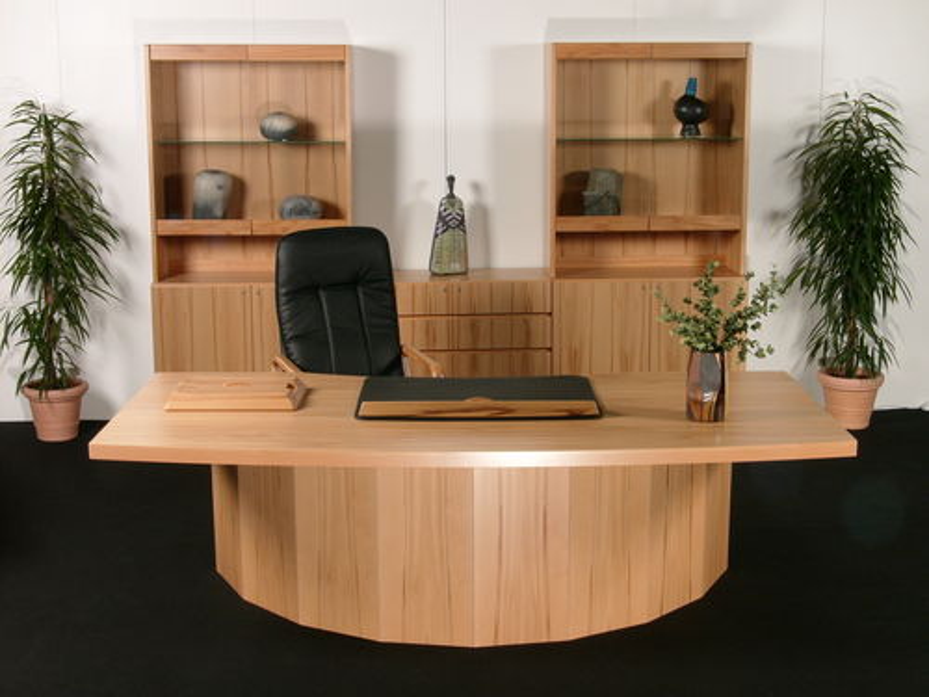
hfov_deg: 36.2
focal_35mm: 53
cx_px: 464
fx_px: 1422
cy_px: 348
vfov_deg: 27.5
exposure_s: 1/60
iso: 100
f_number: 9
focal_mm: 13.4
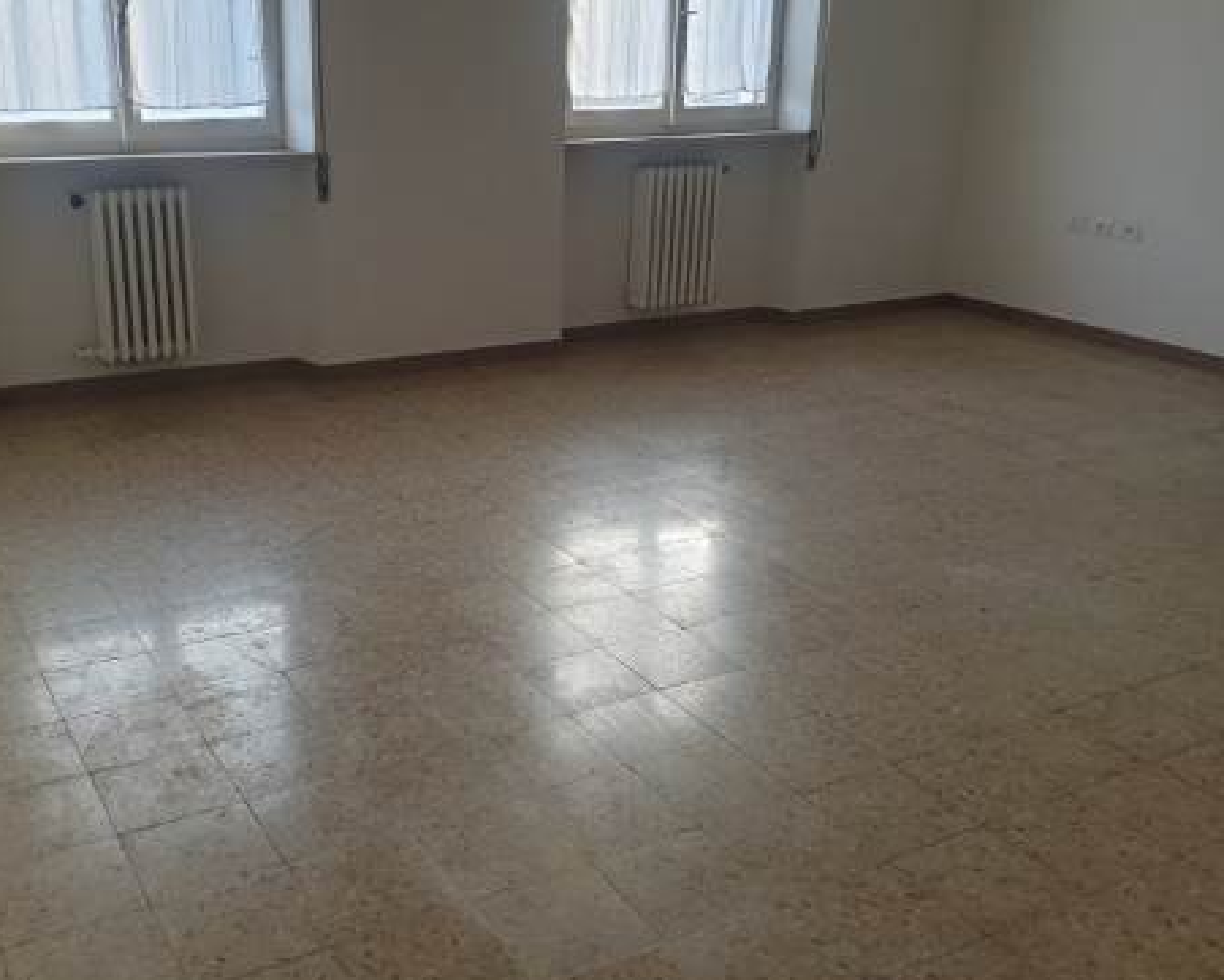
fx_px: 1304
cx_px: 508
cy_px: 500
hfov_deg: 50.0
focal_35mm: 36
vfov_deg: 41.2
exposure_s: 1/50
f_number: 2.4
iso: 125
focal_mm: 4.3
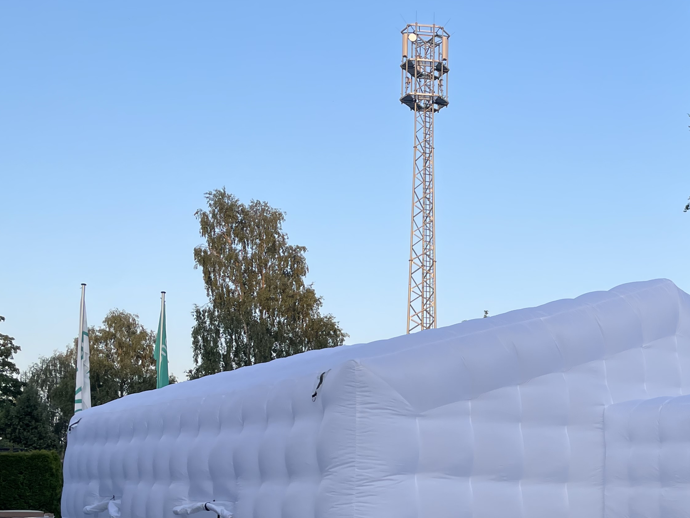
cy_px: 429
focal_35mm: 47
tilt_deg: +1.4
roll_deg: +0.7
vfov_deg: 30.0
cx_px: 563
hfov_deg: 38.7
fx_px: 937
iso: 32
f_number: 1.6
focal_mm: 4.2
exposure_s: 1/600
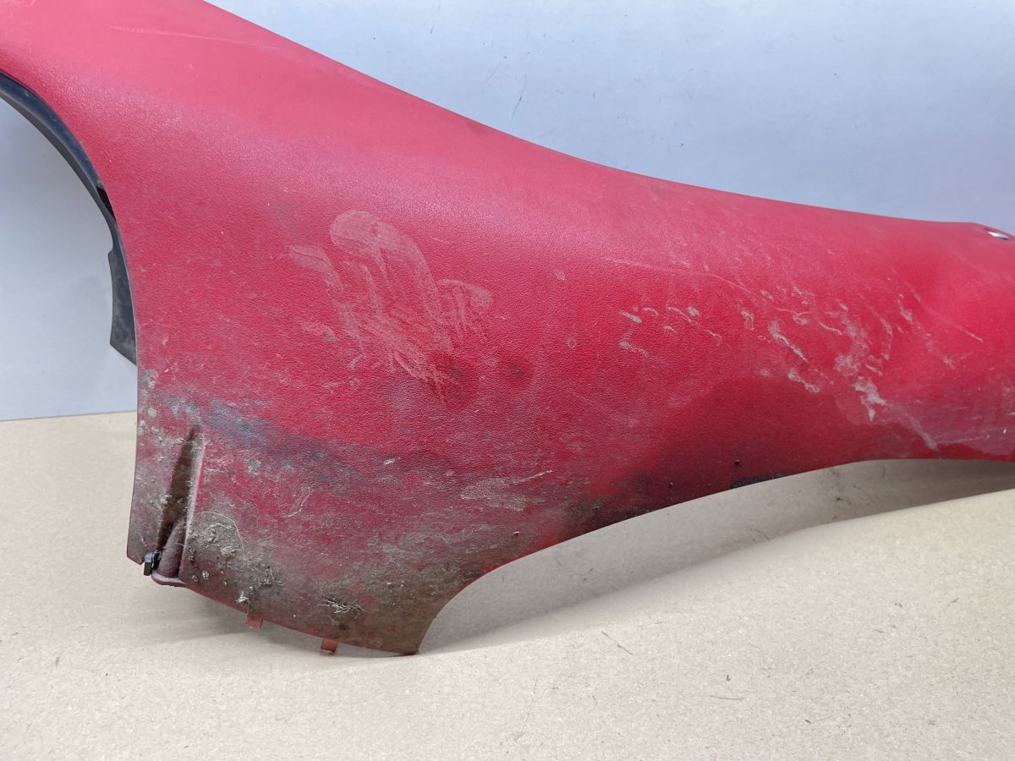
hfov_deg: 67.3
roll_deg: -1.1
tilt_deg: -31.8
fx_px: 762
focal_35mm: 26
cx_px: 508
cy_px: 380
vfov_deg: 53.1
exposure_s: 1/50
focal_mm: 4.2
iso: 80
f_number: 1.6
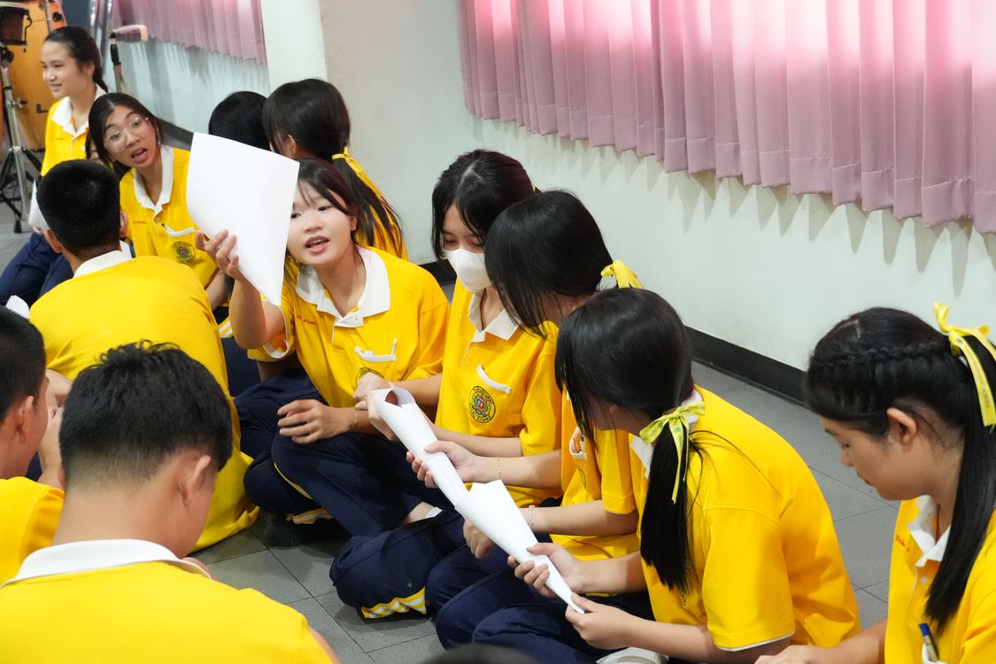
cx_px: 498
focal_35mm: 60
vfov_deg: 22.6
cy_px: 332
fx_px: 1660
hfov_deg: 33.4
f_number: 4.5
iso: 10000
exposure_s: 1/125
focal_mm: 40
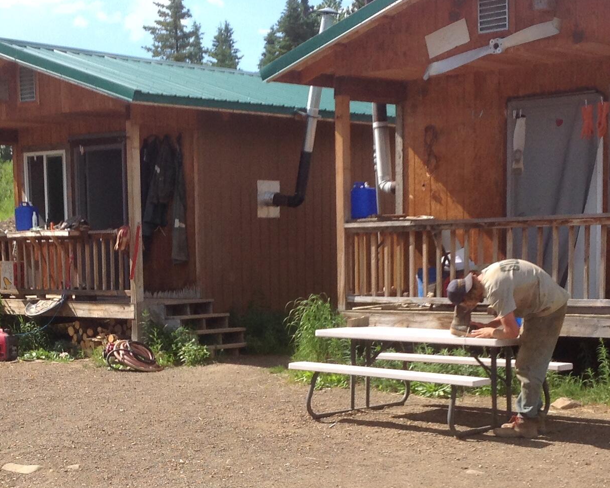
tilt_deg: -4.2
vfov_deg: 20.9
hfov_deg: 25.9
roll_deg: +1.6
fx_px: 1318
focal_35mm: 73
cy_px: 345
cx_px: 200
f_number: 2.4
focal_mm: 4.28
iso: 50
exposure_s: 1/1314
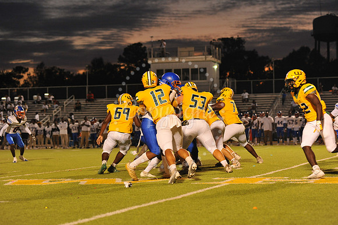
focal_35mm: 105
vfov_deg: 13.0
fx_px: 985
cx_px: 169
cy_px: 112
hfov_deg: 19.5
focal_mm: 105
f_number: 4
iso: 2000
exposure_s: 1/250
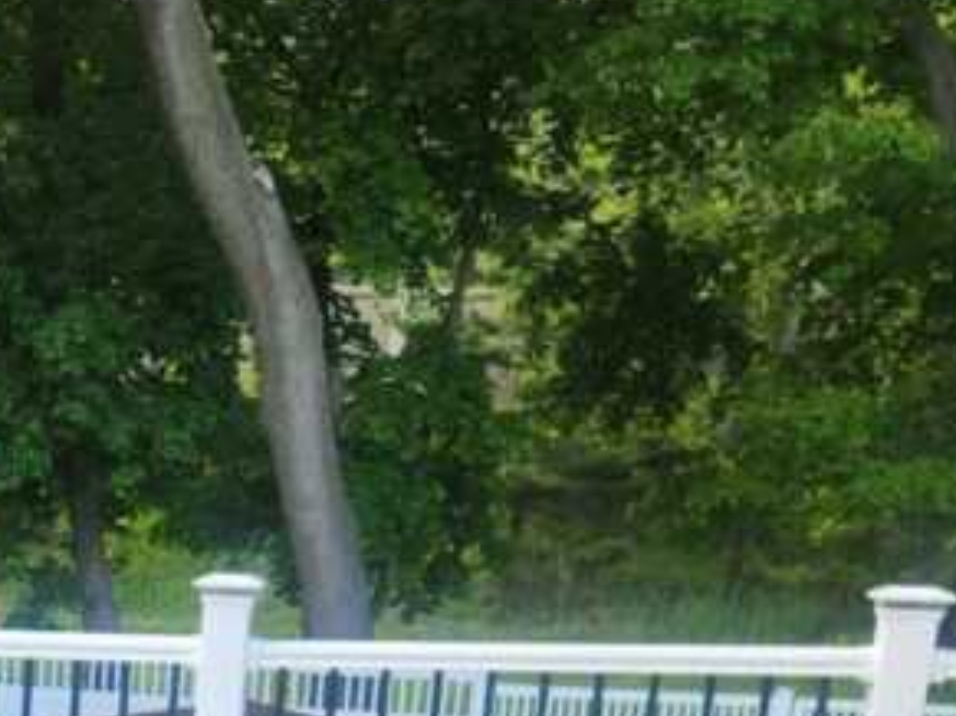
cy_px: 1107
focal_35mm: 81
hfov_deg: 22.7
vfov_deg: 16.4
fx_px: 2236
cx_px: -99
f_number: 1.8
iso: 25
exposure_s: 1/180
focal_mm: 5.4
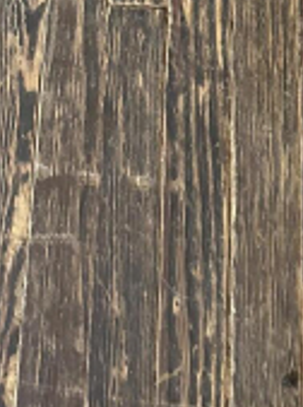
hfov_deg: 15.0
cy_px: -134
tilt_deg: -63.5
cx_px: -53
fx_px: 1113
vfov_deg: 19.0
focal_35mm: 95
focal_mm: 6.86
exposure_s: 1/60
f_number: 1.78
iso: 640
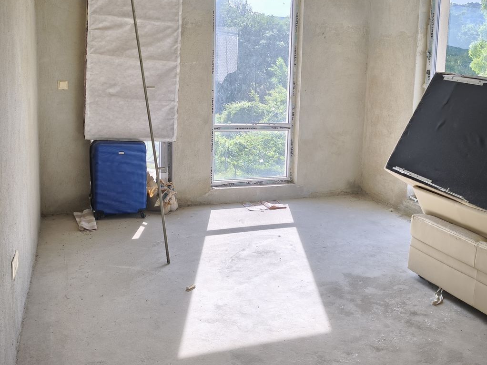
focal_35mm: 36
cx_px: 282
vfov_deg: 39.5
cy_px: 143
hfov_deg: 51.1
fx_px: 507
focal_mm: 6.57
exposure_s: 1/100
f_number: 1.6
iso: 100
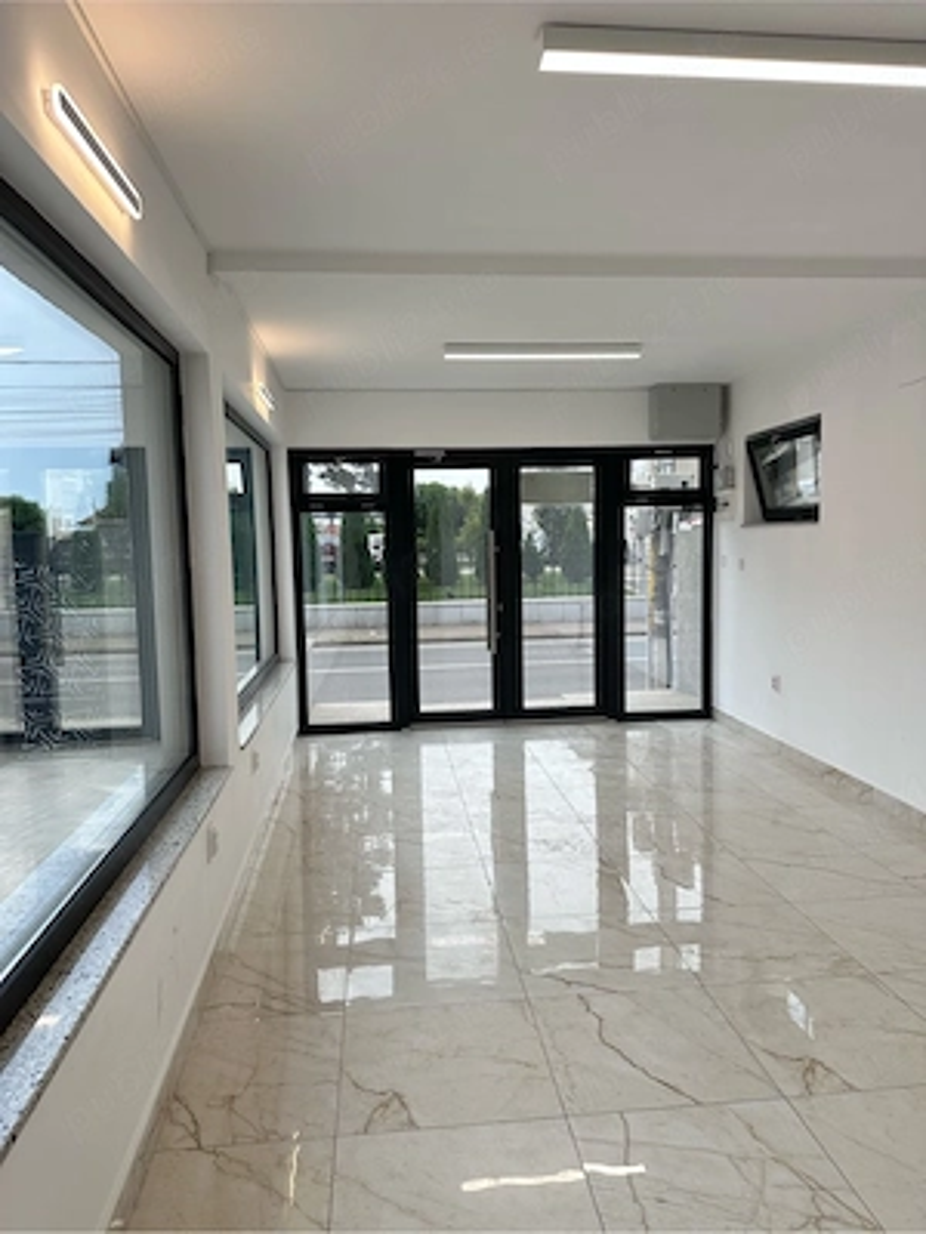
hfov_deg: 56.8
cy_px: 617
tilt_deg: -4.5
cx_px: 463
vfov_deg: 71.6
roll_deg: +0.8
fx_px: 856
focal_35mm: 24
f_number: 1.78
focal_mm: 6.86
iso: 80
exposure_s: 1/190
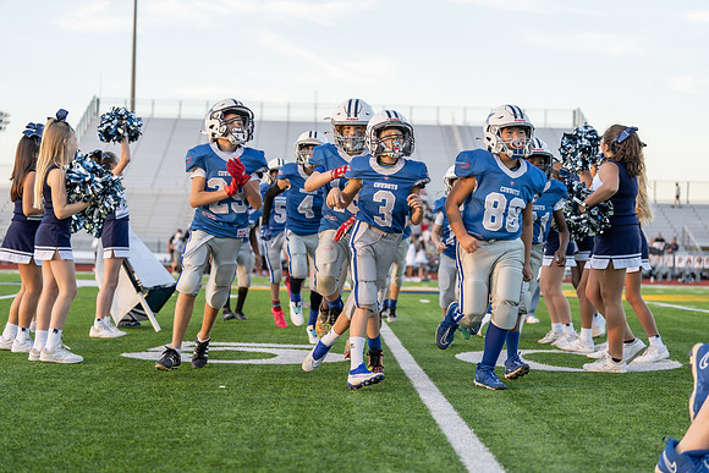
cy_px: 236
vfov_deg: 19.5
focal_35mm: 70
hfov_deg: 28.8
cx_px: 354
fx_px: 1379
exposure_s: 1/1250
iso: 640
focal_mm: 70
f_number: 2.8
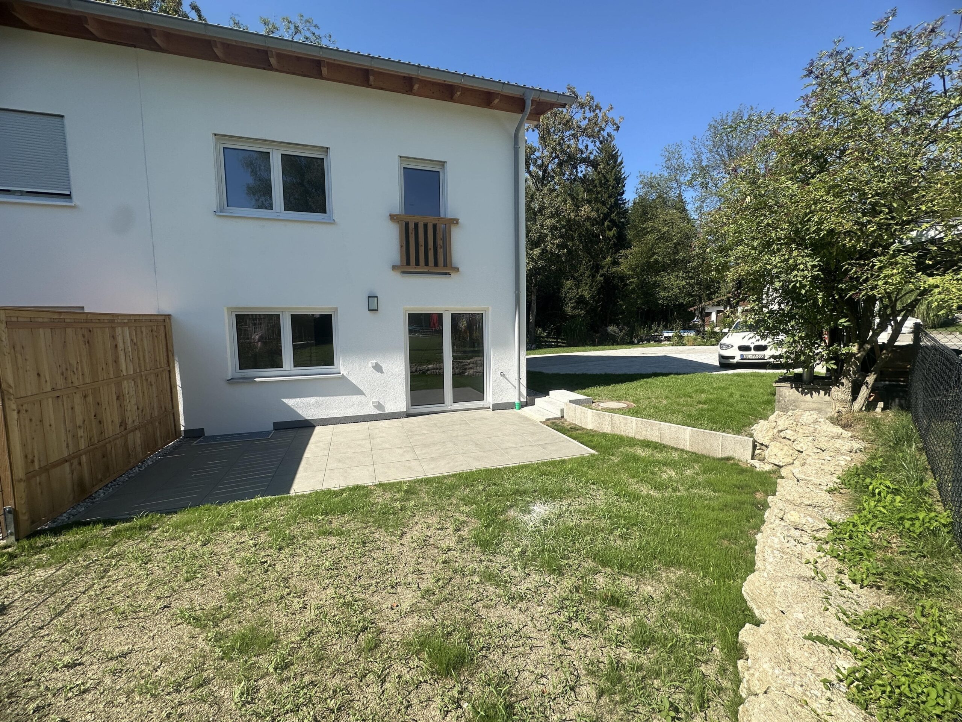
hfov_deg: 102.1
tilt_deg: -5.3
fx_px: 389
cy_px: 361
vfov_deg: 85.7
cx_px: 481
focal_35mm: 14
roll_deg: +1.0
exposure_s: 1/1416
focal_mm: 2.22
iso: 40
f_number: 2.2
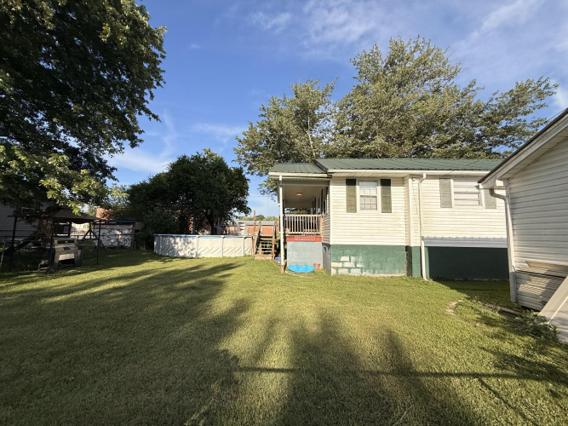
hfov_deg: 102.1
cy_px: 213
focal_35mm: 14
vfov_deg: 85.7
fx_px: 230
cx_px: 284
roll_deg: -1.3
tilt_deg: +4.7
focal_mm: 2.22
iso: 50
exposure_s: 1/2165
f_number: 2.2
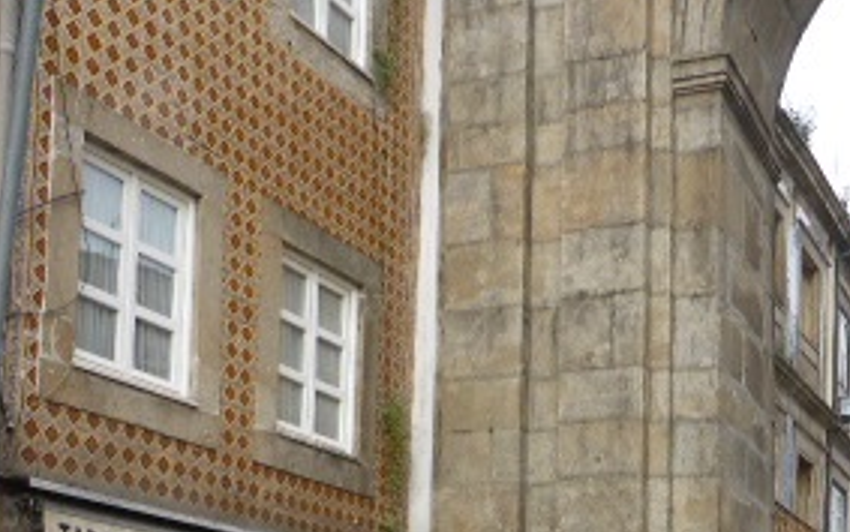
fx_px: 1390
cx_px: 604
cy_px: 694
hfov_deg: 33.5
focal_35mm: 60
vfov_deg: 19.9
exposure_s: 1/200
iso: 100
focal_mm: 4.3
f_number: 3.3
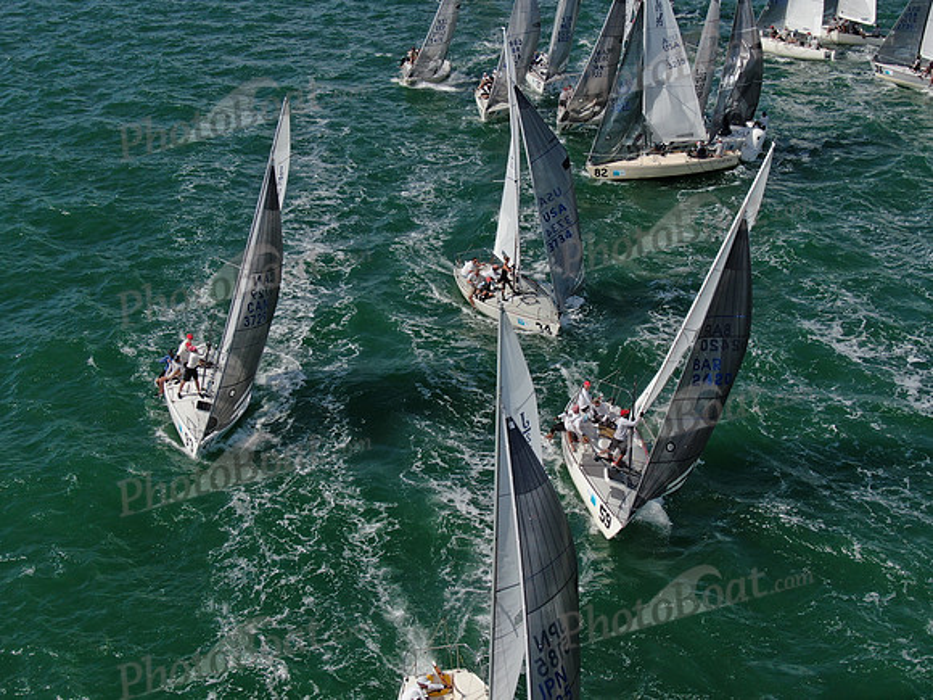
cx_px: 466
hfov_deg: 39.7
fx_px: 1294
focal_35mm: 48
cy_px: 350
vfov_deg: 30.3
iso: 100
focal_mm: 8.6
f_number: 3.8
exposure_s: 1/1250
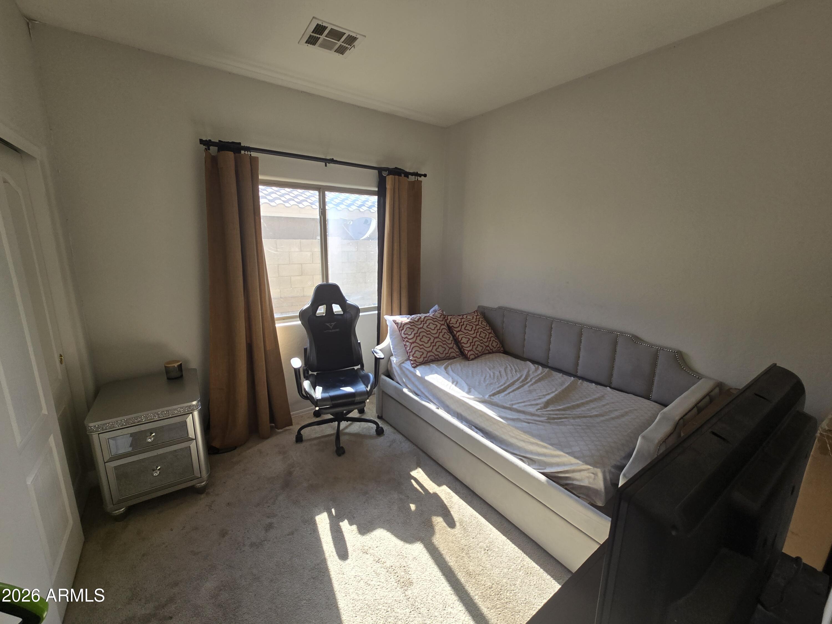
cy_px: 312
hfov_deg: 106.2
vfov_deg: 89.9
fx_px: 312
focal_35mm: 13
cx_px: 416
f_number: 2.2
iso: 50
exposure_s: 1/200
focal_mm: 2.2
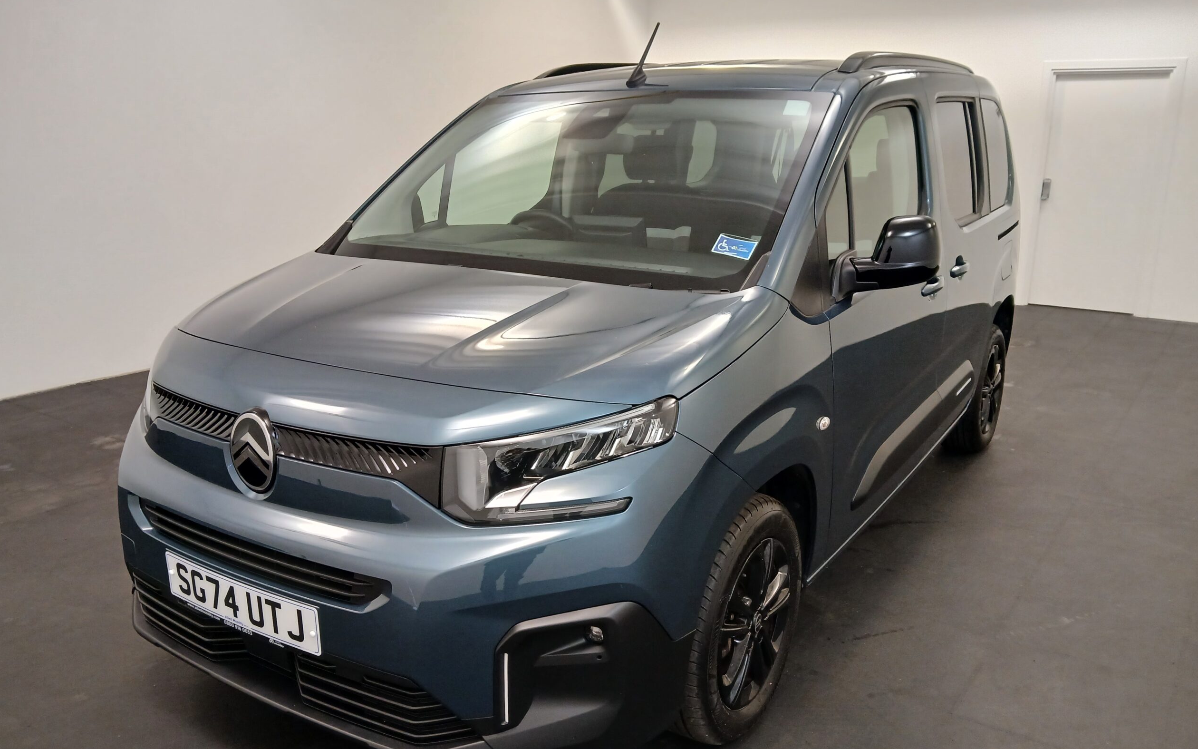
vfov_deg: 44.5
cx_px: 591
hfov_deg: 66.5
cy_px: 405
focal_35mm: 28
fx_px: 914
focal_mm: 3.98
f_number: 1.8
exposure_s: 1/50
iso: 125
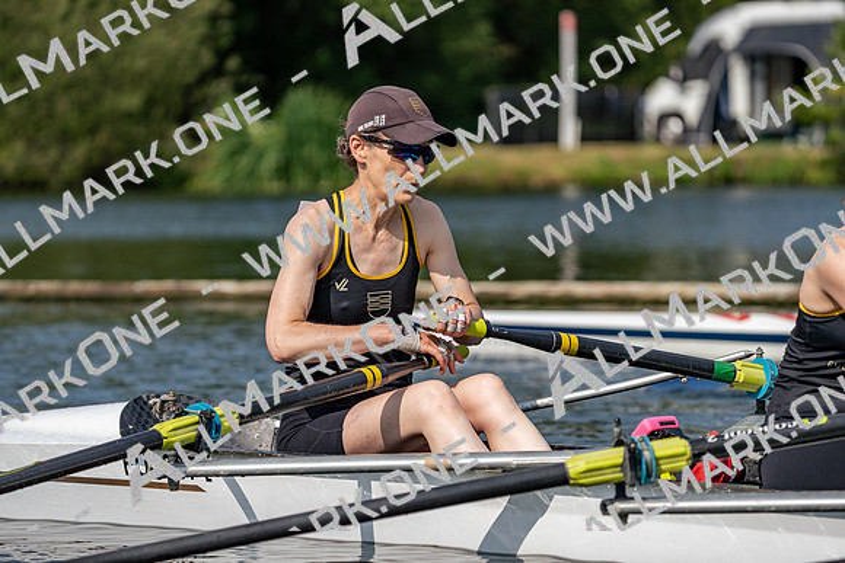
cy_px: 282
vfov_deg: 5.6
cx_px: 422
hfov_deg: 8.4
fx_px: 5752
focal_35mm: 245
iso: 160
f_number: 5.6
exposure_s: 1/1600
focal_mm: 245
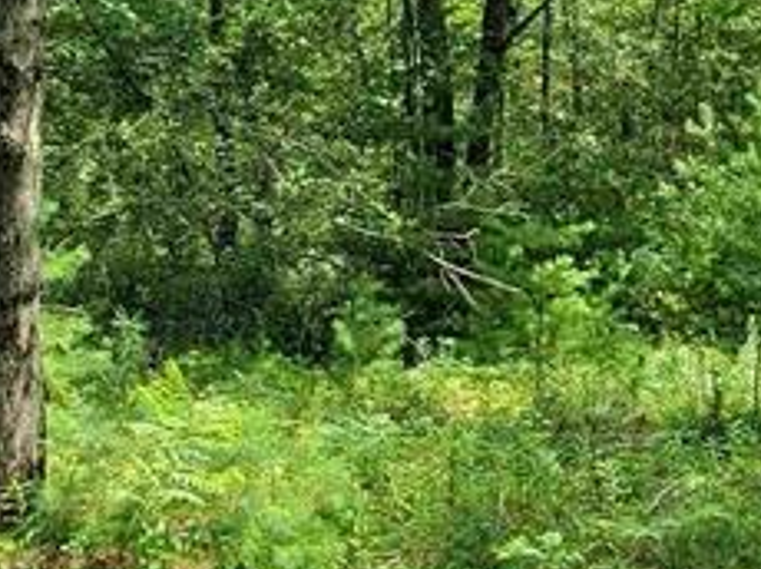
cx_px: 347
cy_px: 89
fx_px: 1274
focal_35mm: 58
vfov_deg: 24.7
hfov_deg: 33.2
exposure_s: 1/197
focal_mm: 2.2
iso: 50
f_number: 2.2
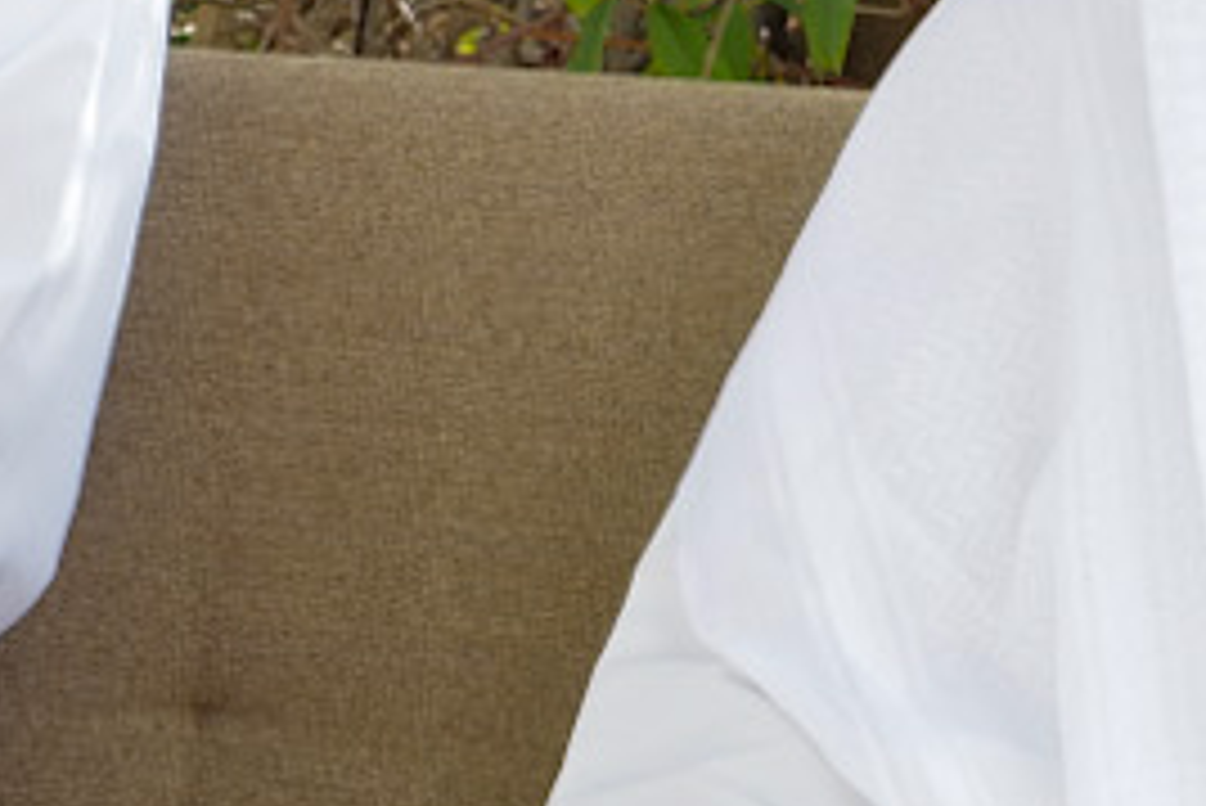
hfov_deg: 6.8
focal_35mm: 290
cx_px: -1485
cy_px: -124
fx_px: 9720
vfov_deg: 4.7
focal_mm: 38
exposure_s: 1/160
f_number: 5
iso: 400
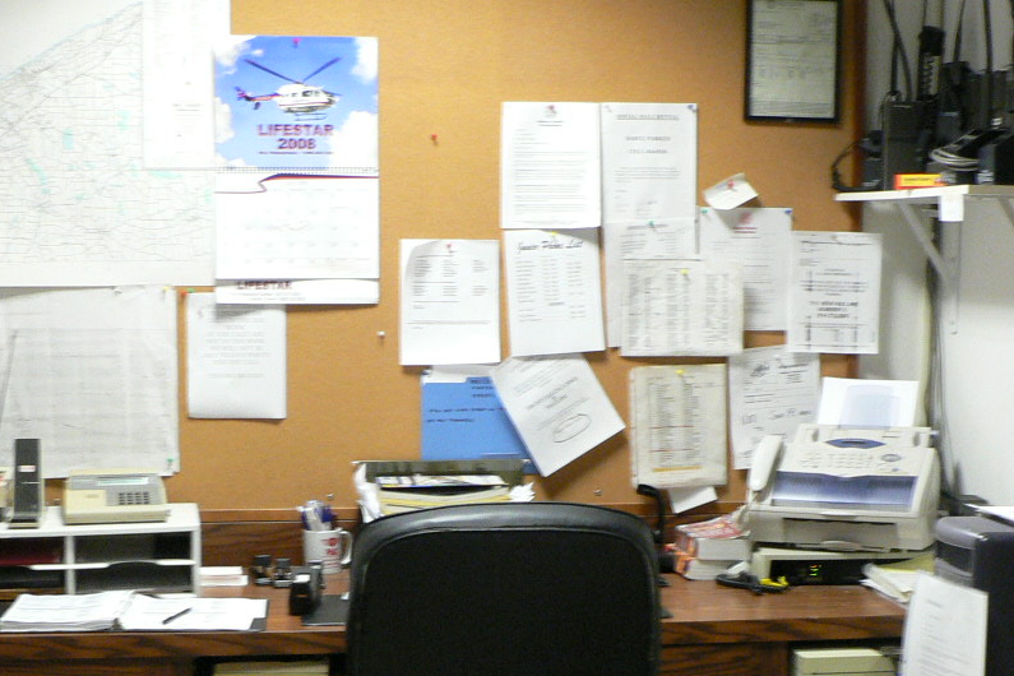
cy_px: 542
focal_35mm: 67
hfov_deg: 30.1
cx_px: 511
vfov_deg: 20.1
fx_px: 1887
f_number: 2.8
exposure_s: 1/10
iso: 200
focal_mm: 6.6
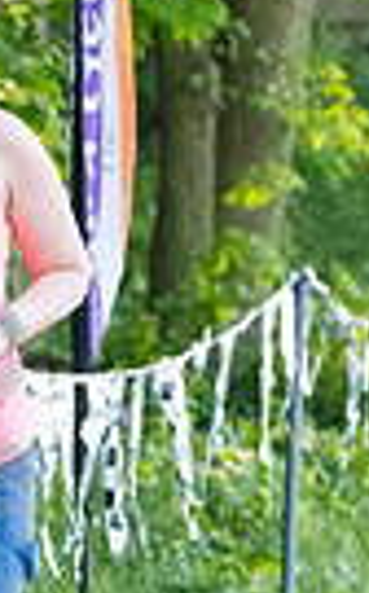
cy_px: 395
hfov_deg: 1.7
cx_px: -77
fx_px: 12332
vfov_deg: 2.8
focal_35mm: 764
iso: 4000
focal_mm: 150
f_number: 5.6
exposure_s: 1/1600
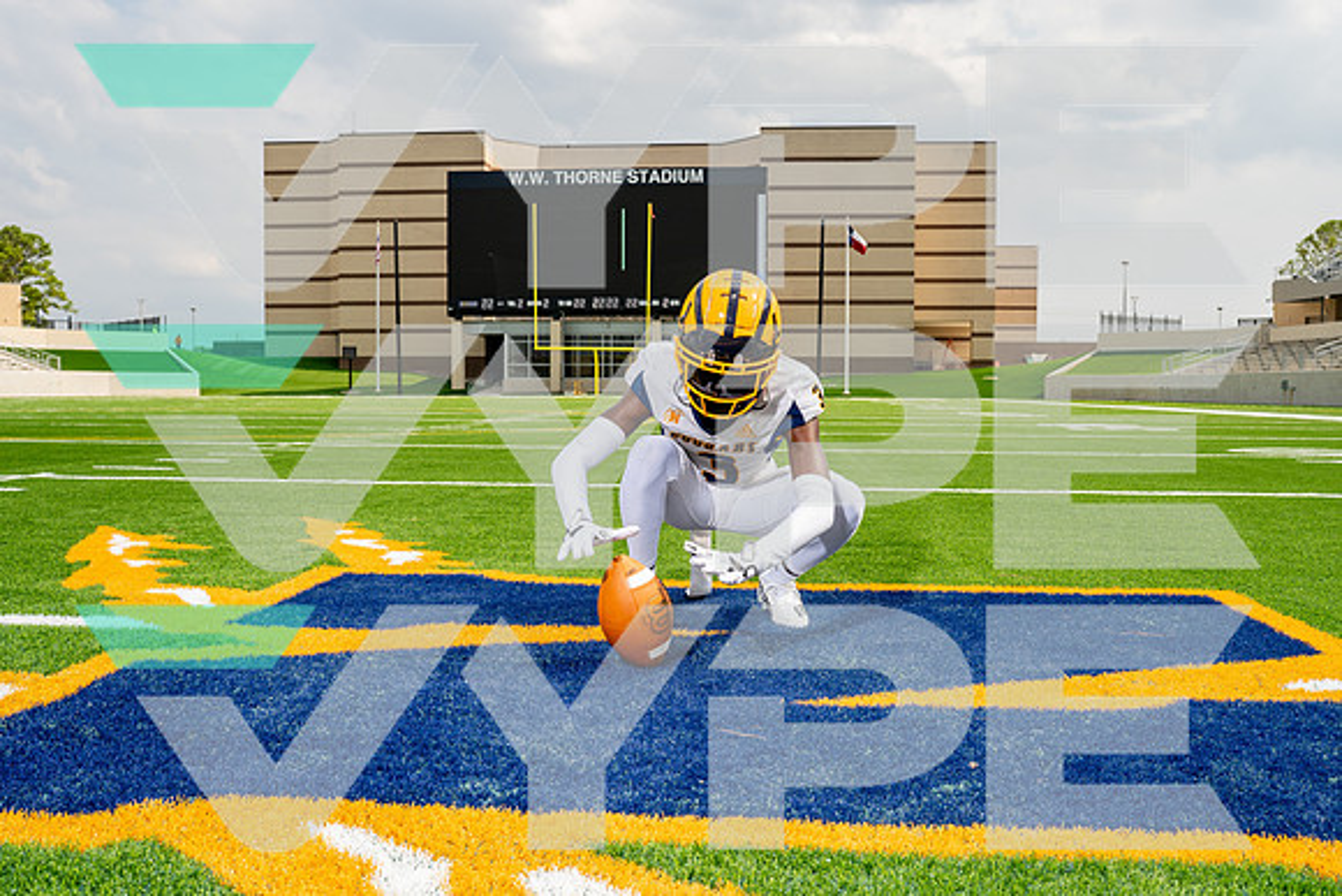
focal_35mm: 31
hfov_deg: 60.1
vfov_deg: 42.2
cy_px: 448
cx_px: 671
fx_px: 1160
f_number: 8
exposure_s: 1/250
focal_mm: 30
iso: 100
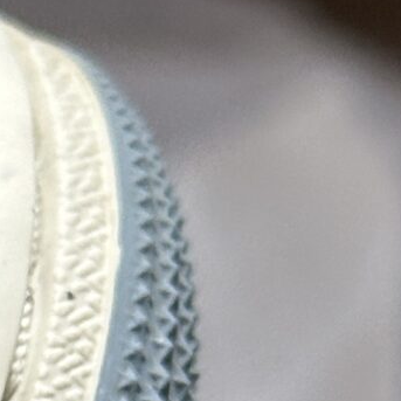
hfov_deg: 5.5
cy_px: 774
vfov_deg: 5.4
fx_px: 4155
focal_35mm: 317
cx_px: -264
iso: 250
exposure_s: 1/53
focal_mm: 6.86
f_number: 1.78
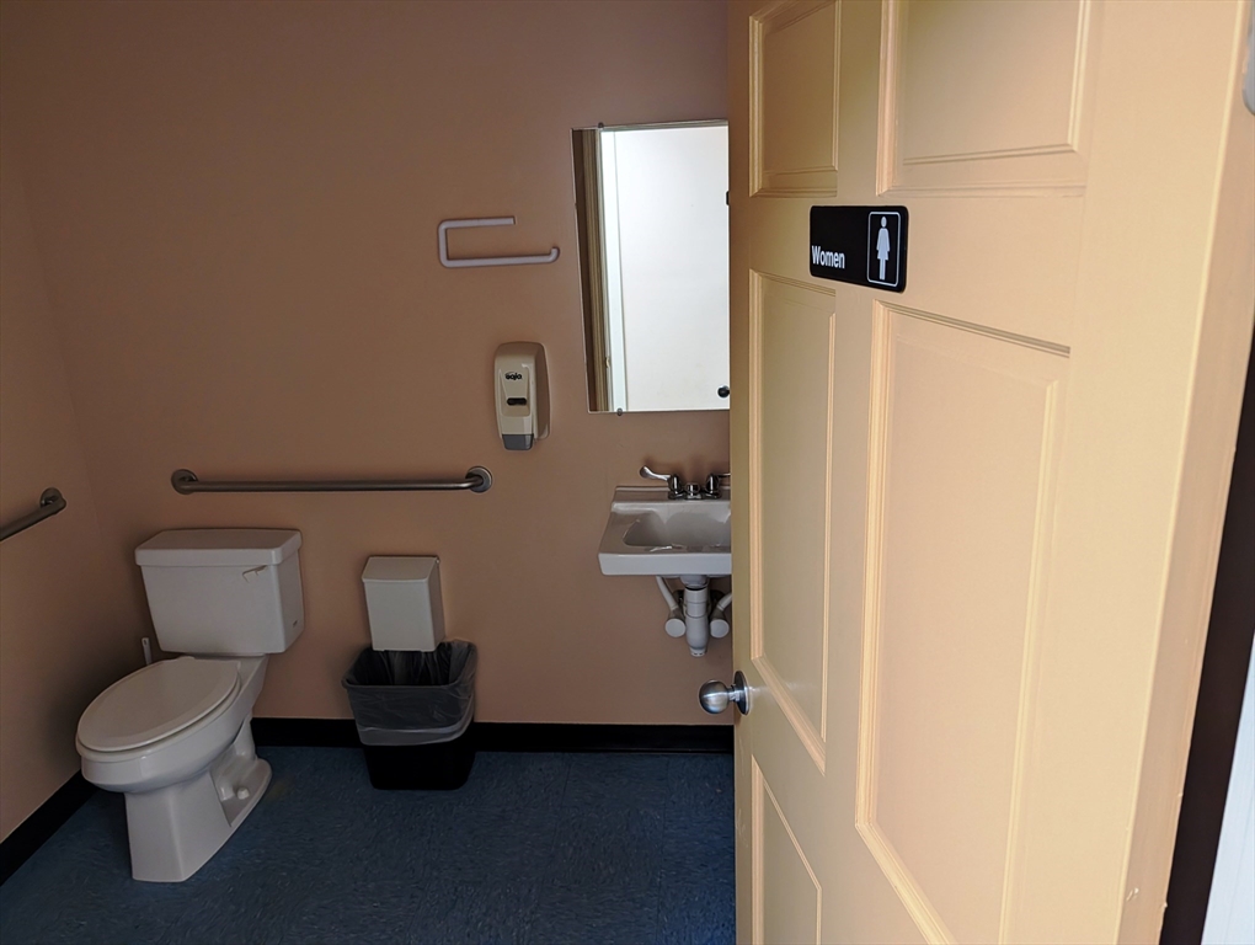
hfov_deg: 71.5
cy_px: 472
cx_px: 628
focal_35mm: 24
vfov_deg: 56.9
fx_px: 871
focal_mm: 6.9
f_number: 1.68
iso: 340
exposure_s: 1/120
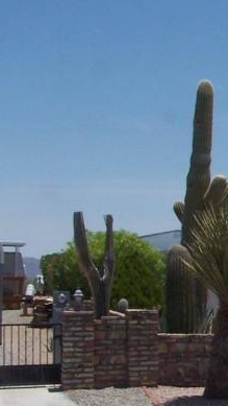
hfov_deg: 10.6
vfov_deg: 19.6
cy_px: 245
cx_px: 387
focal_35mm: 109
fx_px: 1171
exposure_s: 1/500
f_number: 5.6
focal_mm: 6.3
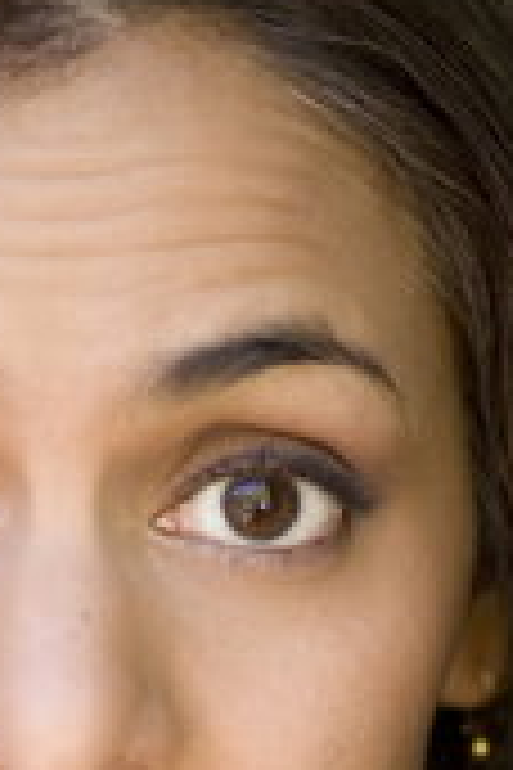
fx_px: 7972
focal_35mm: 373
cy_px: 1407
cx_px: 482
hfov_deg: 3.7
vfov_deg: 5.4
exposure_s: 1/320
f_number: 2.8
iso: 640
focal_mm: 85
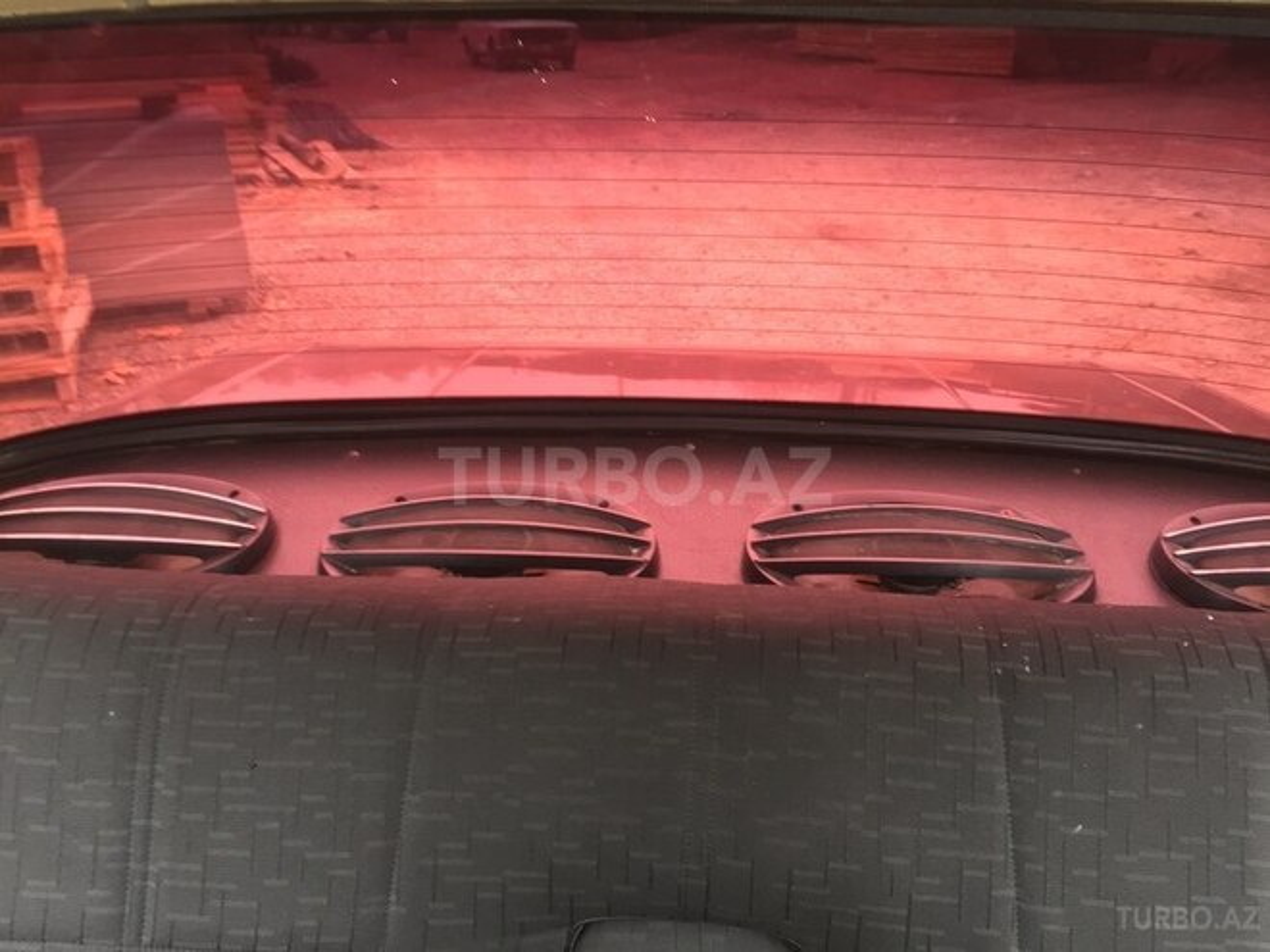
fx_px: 1064
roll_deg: +1.0
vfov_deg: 48.2
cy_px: 476
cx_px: 635
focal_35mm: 29
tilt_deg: -24.6
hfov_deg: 61.7
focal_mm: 4.15
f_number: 2.2
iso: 100
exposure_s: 1/33
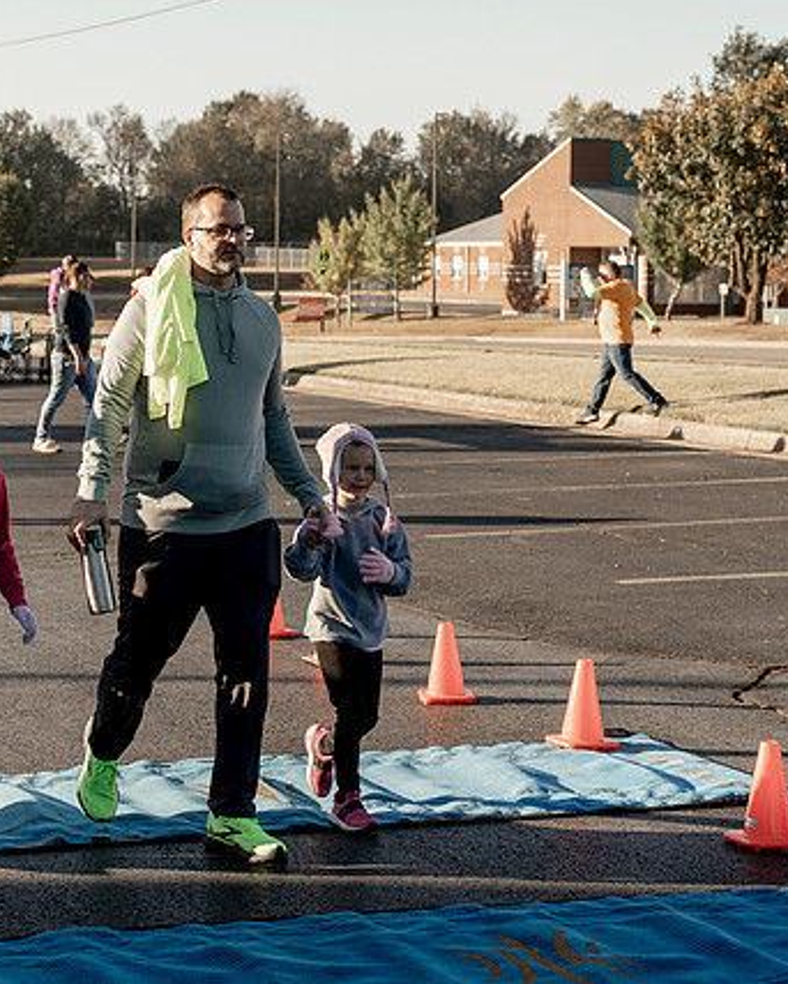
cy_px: 295
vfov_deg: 20.9
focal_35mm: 91
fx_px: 2651
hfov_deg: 16.8
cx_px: 196
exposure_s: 1/500
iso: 100
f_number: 3.5
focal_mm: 46
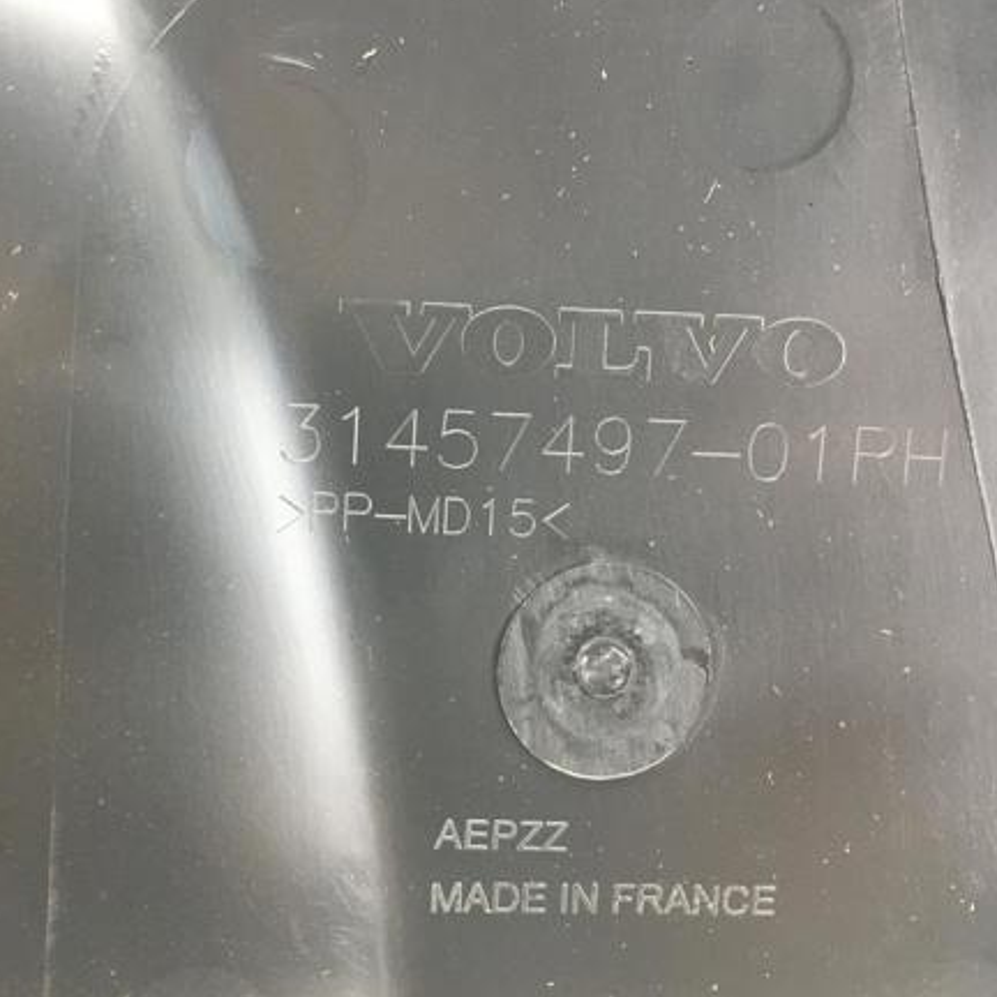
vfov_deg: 43.9
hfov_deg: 43.4
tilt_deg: -18.5
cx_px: 351
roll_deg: -3.1
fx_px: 1238
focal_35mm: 38
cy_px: 498
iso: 100
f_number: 2.2
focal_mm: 4.15
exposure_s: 1/33
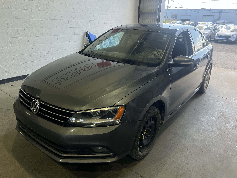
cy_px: 89
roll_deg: -1.7
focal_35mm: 26
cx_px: 118
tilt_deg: -21.5
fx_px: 178
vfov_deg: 53.1
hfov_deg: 67.3
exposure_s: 1/387
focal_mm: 5.7
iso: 50
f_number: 1.5
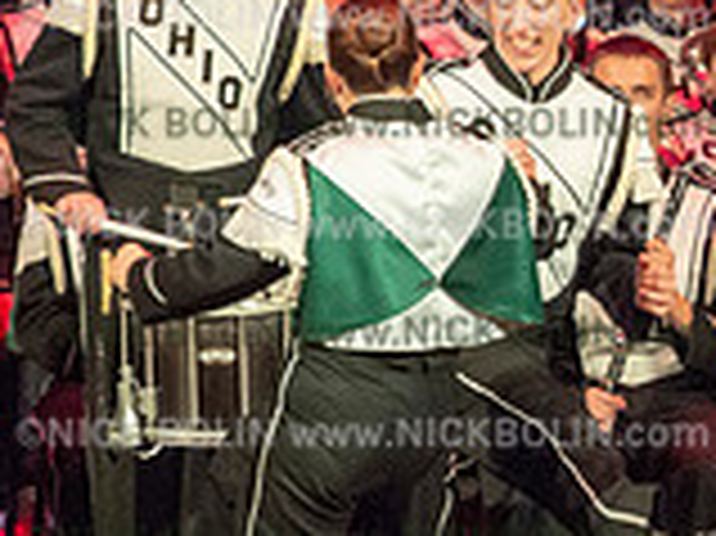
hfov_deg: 2.6
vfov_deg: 1.9
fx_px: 15977
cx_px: 1072
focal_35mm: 773
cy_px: 225
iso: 8000
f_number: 5.6
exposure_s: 1/320
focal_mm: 220
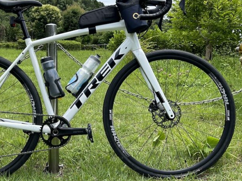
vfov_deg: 33.5
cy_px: 79
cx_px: 77
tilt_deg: -5.9
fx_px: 301
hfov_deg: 43.1
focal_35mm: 43
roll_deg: +0.8
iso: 50
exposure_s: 1/2045
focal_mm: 5.7
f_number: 1.5
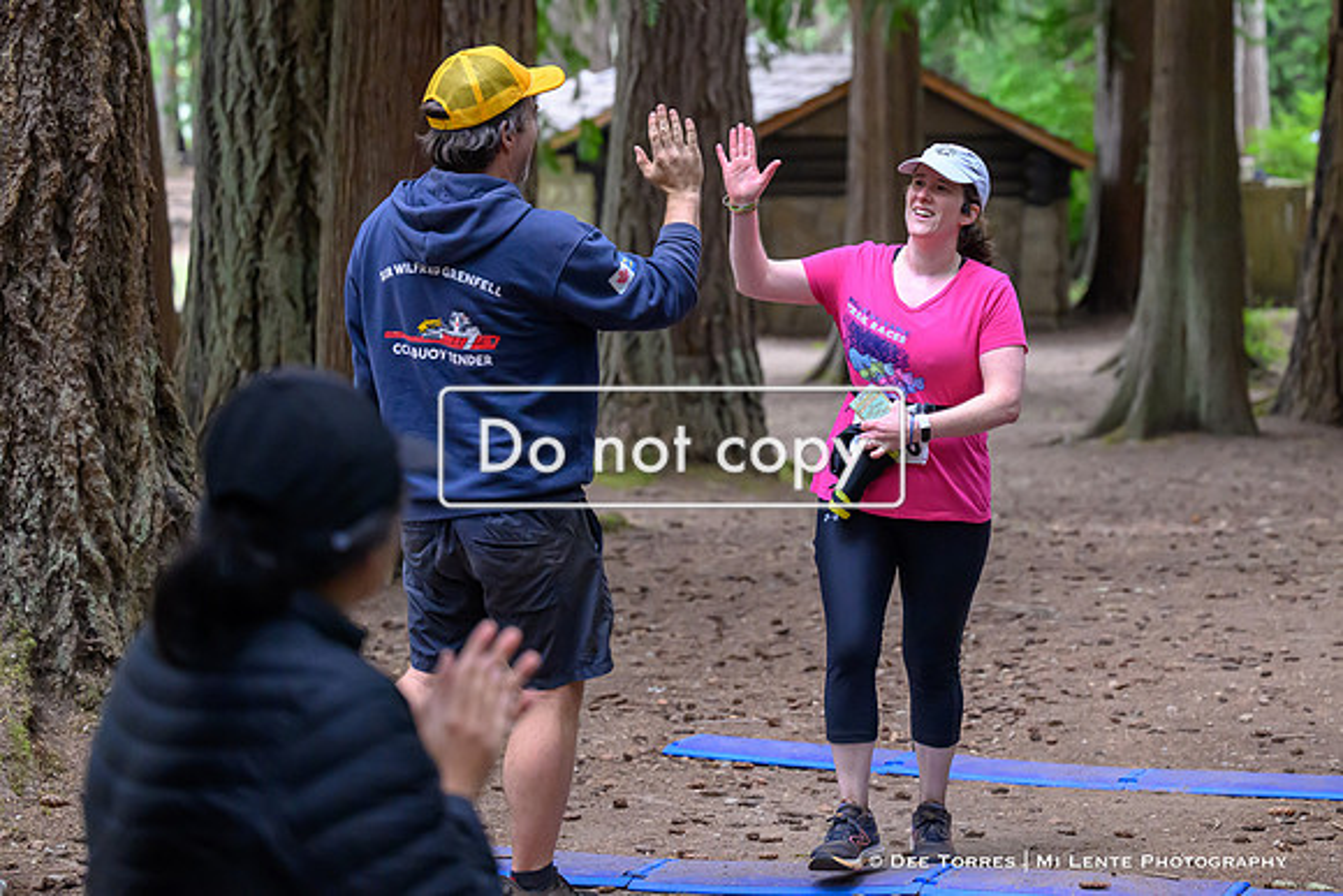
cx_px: 905
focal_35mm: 95
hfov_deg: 21.4
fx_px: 3537
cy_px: 337
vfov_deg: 14.4
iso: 6400
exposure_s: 1/640
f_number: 3.2
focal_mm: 70
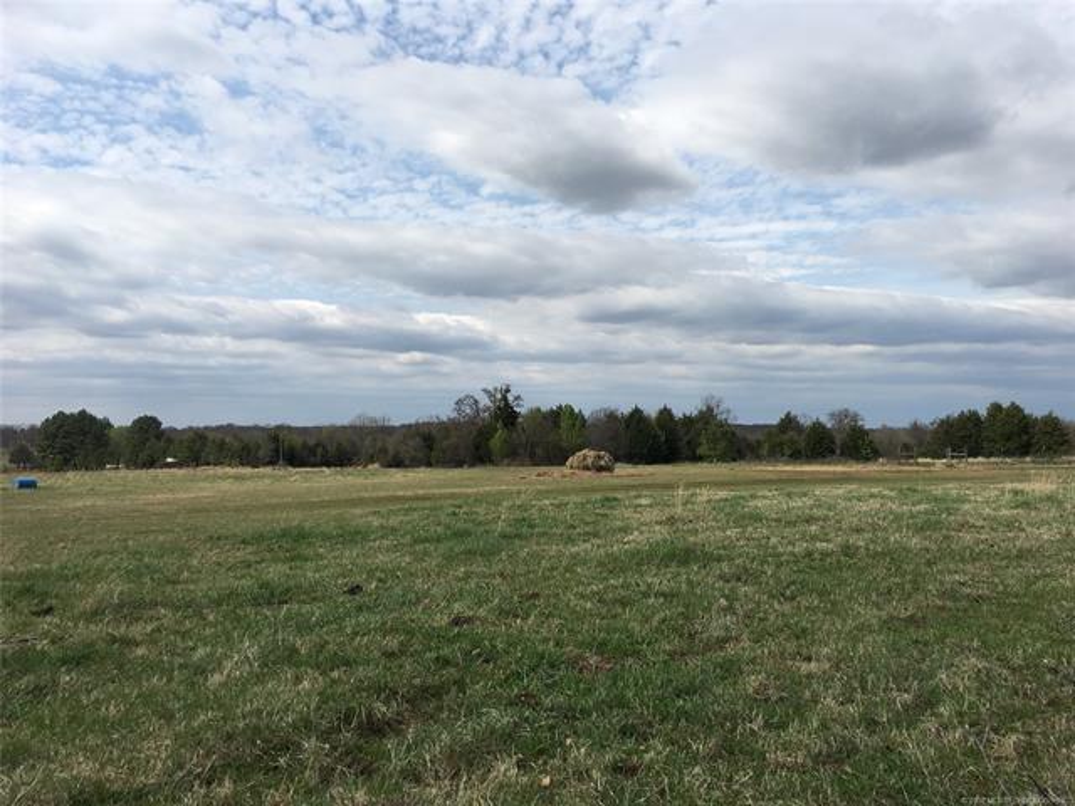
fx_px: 901
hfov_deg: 61.7
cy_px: 403
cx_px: 538
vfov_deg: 48.2
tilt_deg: +2.7
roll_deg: -0.6
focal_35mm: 29
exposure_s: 1/2198
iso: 25
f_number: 2.2
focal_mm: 4.15
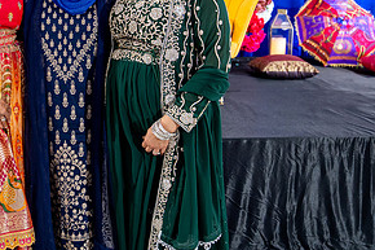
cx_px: 78
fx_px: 645
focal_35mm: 62
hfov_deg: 31.6
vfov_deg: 21.7
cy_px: 71
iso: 2000
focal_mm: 31
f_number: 2.8
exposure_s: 1/125
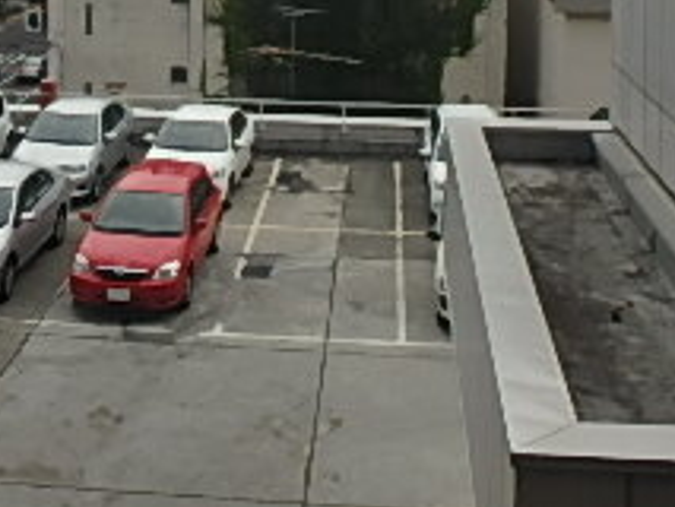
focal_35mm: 63
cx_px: 228
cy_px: -105
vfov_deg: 21.6
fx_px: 1229
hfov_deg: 30.5
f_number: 6
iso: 125
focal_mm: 3.7
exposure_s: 1/500
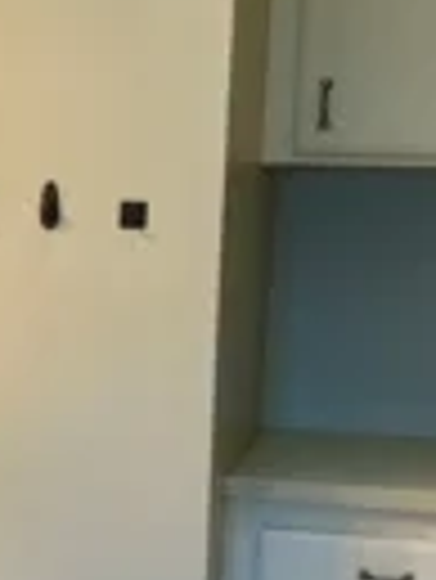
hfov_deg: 12.7
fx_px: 1895
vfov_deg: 17.3
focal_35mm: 113
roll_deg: -1.5
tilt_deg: -10.3
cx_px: -130
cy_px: 414
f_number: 1.5
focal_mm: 5.7
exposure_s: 1/120
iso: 100
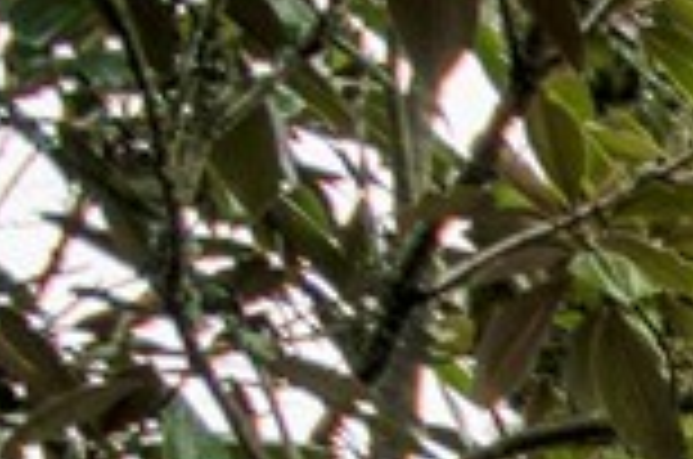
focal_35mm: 106
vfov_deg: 9.4
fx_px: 2036
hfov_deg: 10.0
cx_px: 2333
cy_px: 1474
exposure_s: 1/40
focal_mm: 10
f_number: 4.5
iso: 100
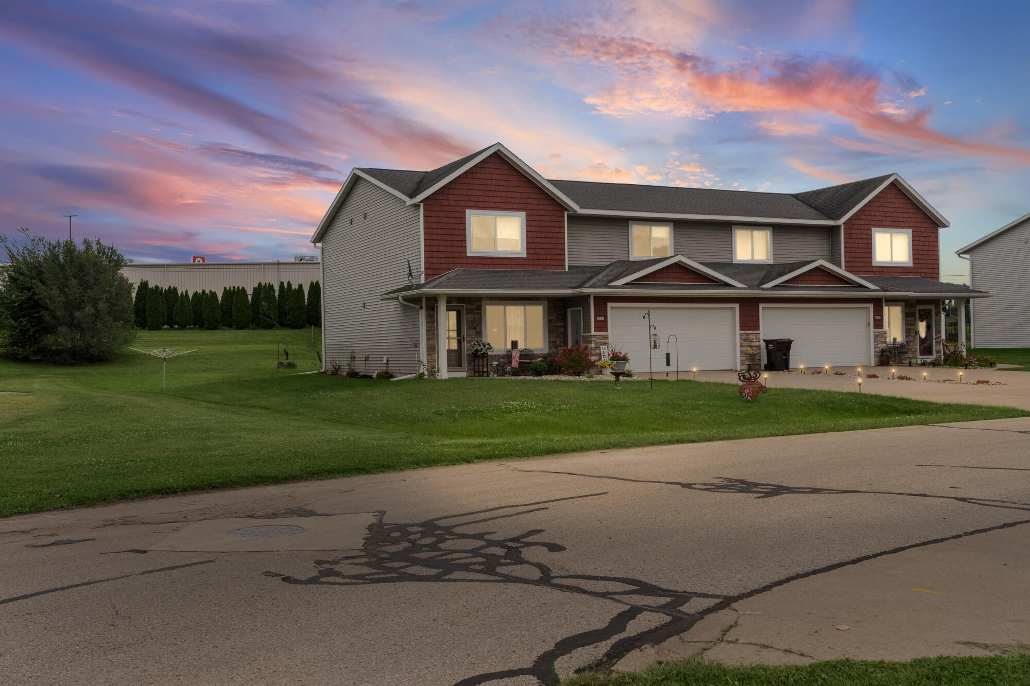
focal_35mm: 35
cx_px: 515
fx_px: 1001
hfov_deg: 54.4
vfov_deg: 37.8
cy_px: 343
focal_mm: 35
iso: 250
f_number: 16
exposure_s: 1/25
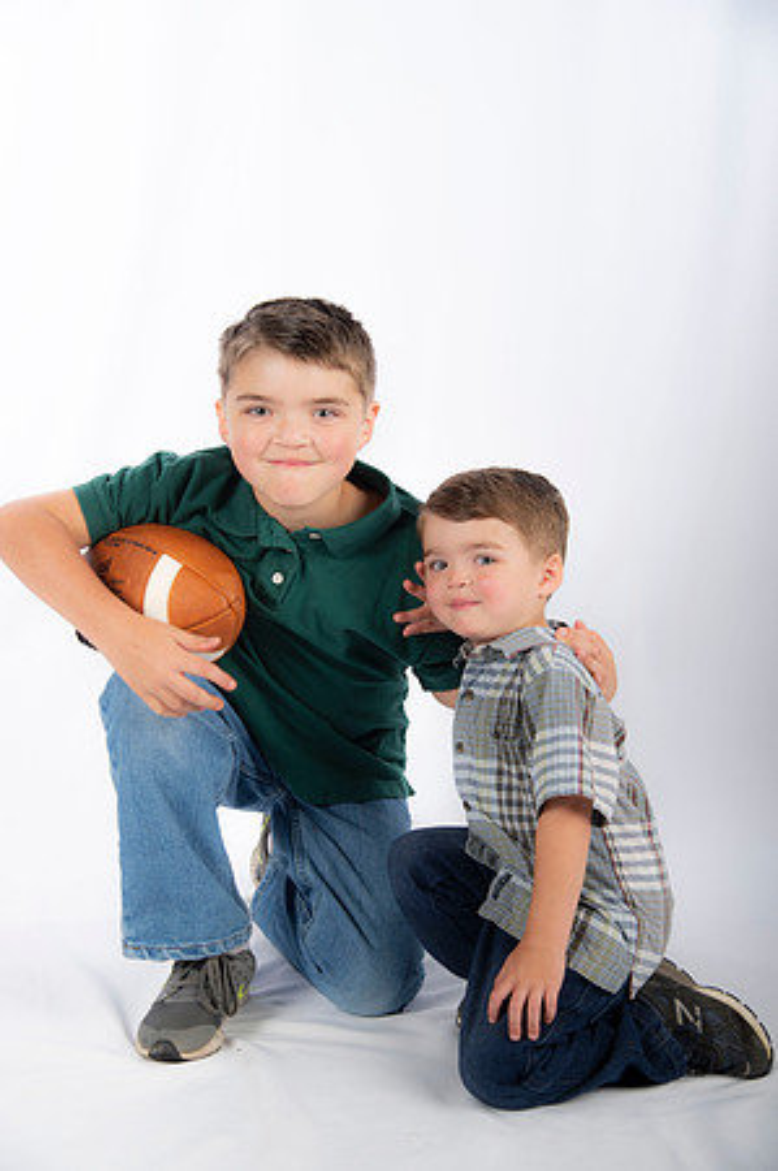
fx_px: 1884
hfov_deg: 23.3
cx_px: 389
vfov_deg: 34.5
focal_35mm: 58
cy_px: 586
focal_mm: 58
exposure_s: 1/200
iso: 100
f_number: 5.6
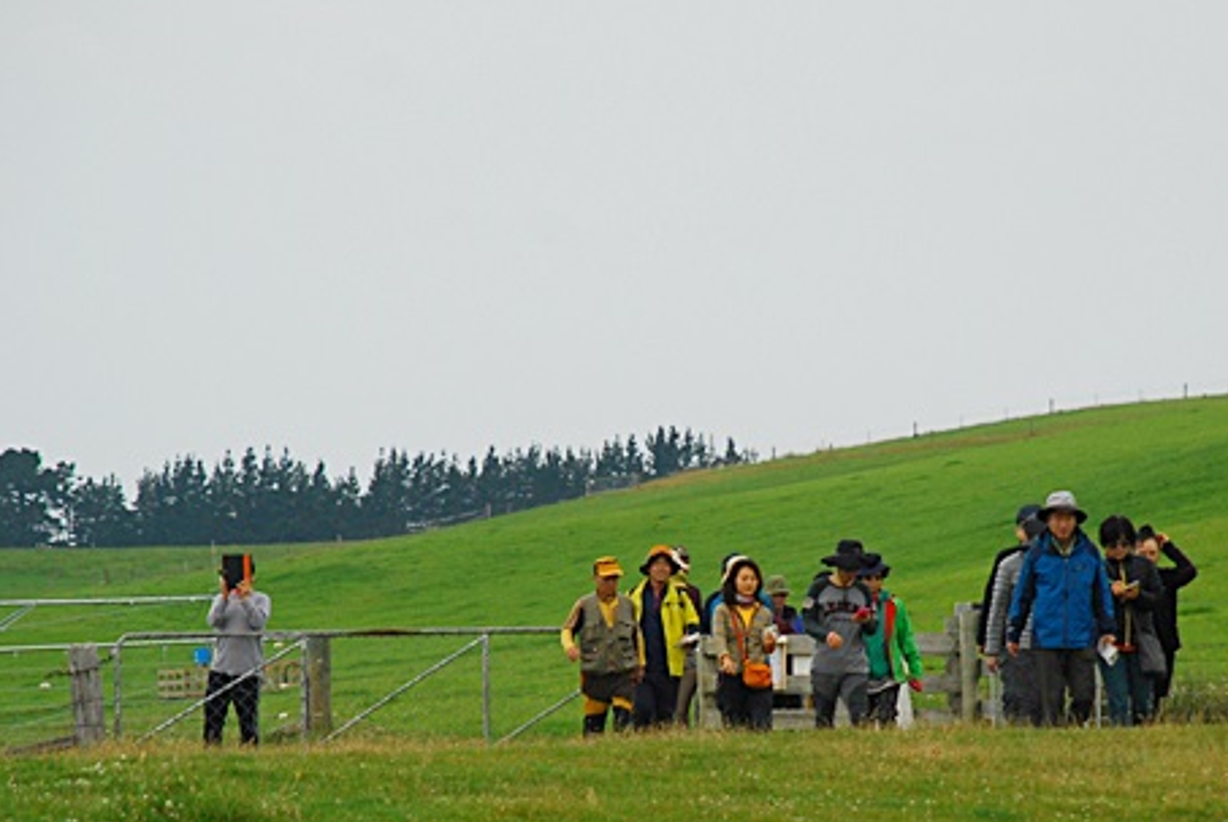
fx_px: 12219
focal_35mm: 358
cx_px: 689
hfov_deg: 5.8
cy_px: 632
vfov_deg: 3.8
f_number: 6.3
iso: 400
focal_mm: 135
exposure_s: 1/640
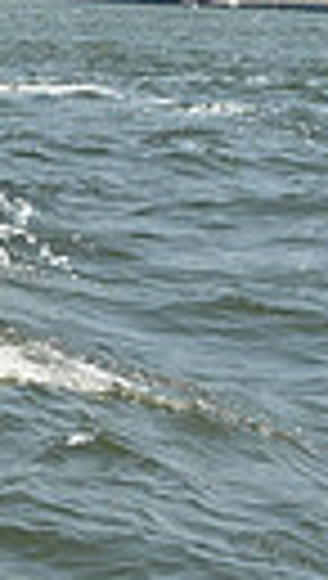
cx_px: -926
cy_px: -232
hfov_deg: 3.5
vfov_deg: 6.5
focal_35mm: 330
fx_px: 5079
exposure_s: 1/1250
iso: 320
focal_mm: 70
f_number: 9
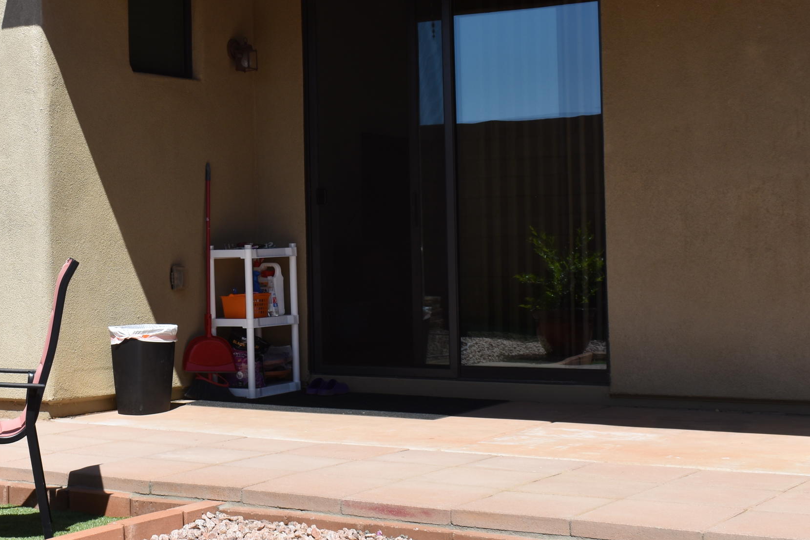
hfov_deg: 30.2
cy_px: 229
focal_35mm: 65
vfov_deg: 20.9
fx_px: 1462
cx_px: 162
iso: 100
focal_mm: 24
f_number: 10
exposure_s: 1/200
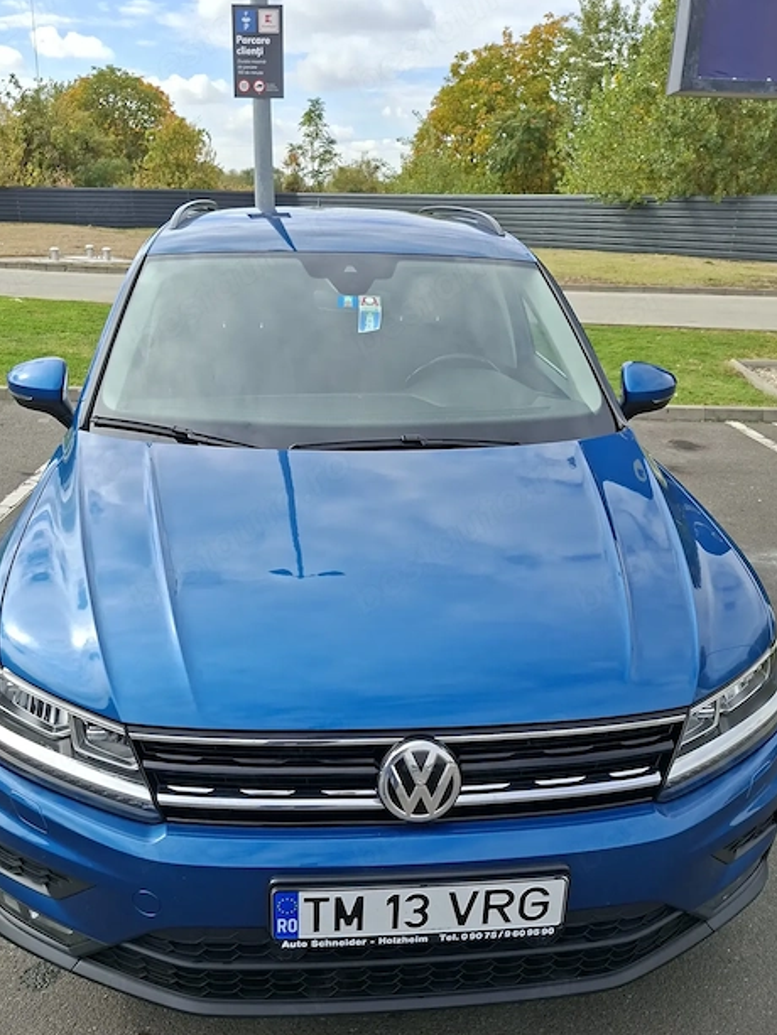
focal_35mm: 30
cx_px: 372
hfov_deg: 46.8
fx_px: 898
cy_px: 591
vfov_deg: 59.7
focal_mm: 5.54
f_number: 1.8
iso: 50
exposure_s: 1/2028
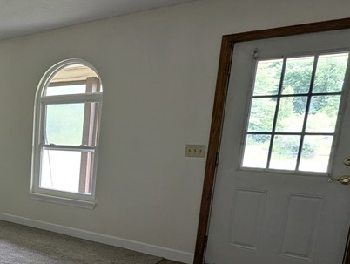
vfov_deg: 42.0
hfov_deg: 42.3
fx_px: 334
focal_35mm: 33
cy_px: 191
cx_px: -43
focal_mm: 1.95
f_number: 2.2
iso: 55
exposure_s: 1/30.2
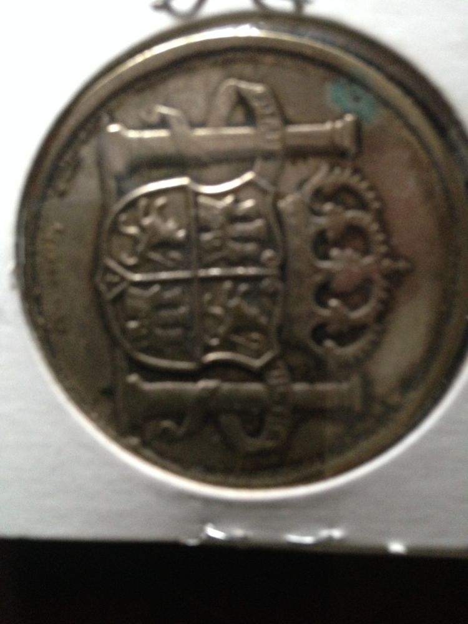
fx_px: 595
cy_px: 312
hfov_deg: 42.9
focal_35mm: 33
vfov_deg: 55.4
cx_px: 234
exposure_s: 1/15
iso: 400
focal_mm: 4.12
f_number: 2.4
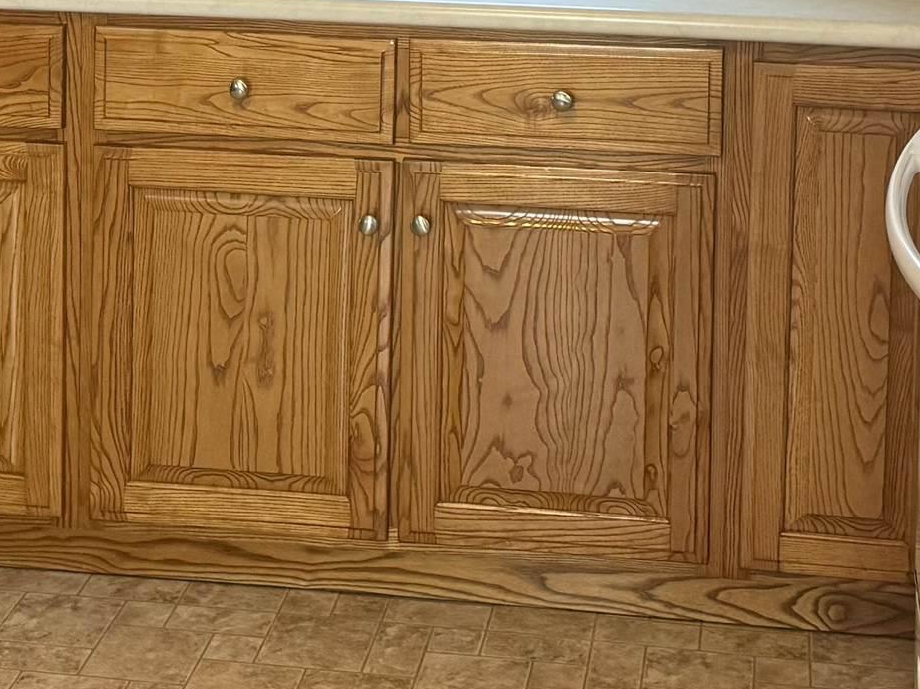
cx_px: 450
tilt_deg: -5.5
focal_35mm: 80
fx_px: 2126
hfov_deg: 24.4
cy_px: -181
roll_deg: -1.2
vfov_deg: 17.4
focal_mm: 6.76
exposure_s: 1/120
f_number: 1.78
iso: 250
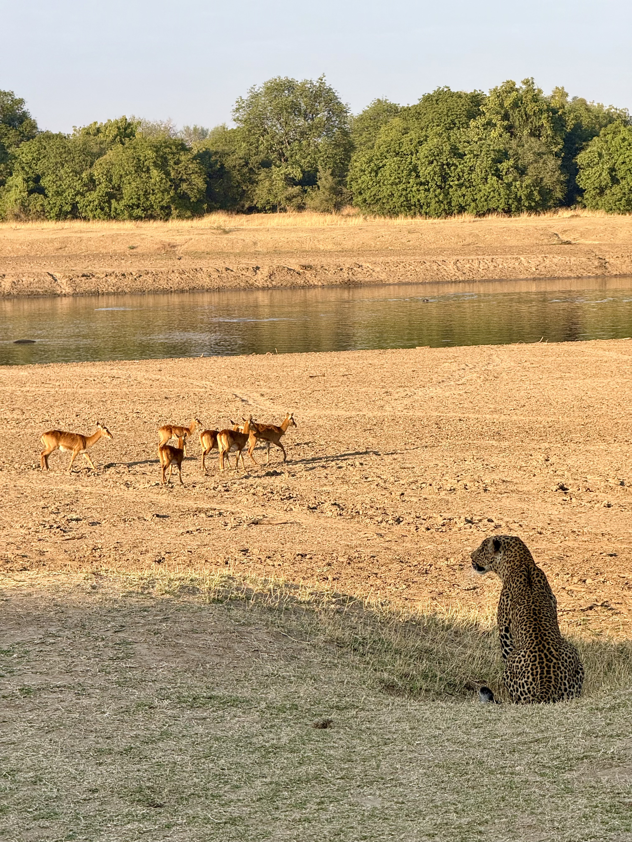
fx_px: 2921
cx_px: 316
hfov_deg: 12.3
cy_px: 421
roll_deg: +1.0
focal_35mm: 120
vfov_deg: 16.4
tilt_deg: -3.4
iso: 50
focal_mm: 15.66
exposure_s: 1/533
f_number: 2.8
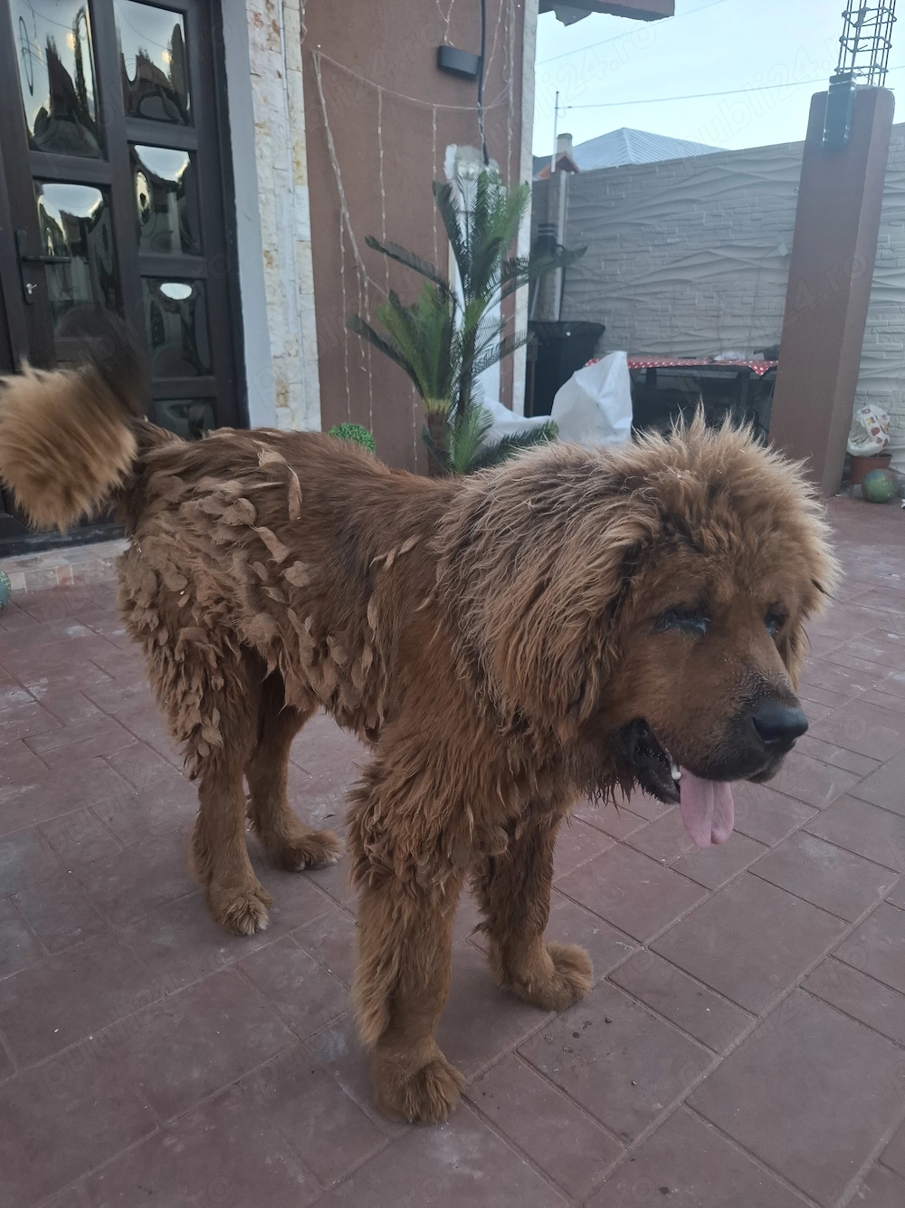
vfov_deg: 73.9
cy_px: 604
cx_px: 452
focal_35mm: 23
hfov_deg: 58.9
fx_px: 802
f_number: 1.8
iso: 50
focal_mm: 5.54
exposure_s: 1/101
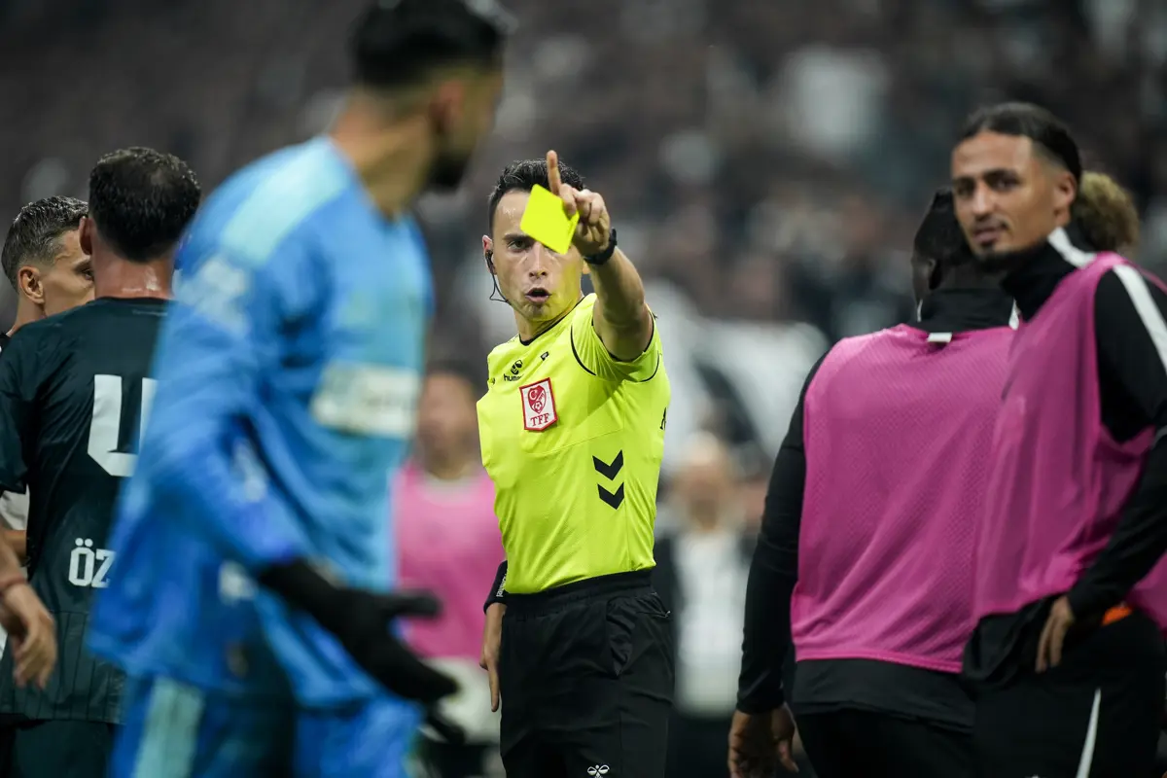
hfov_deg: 5.2
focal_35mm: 400
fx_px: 12966
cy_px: 389
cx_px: 584
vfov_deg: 3.4
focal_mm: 400
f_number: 2.8
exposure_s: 1/1250
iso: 1250
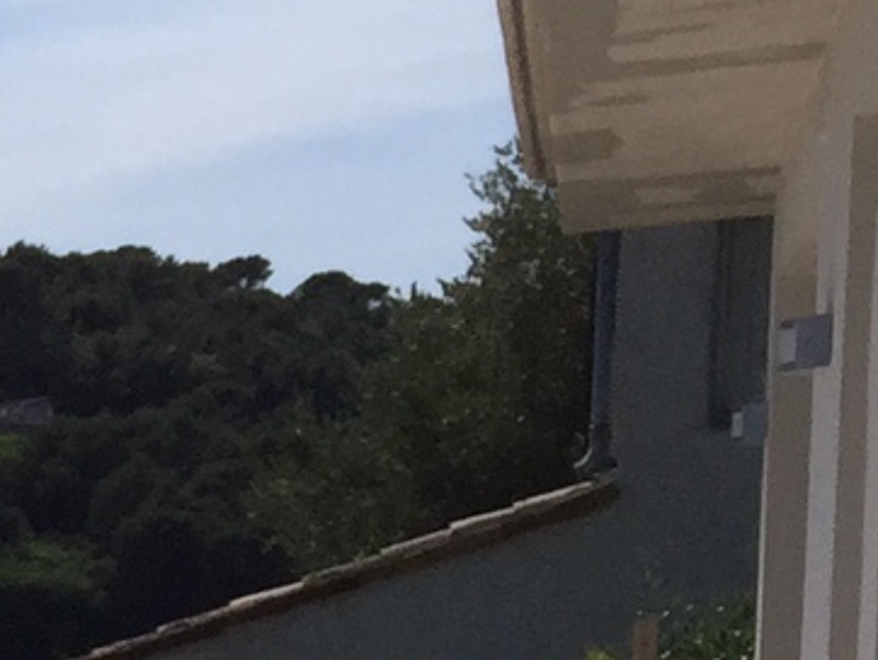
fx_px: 4162
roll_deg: +3.4
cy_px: 1742
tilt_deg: -13.6
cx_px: -1028
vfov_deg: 8.1
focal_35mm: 164
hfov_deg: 10.7
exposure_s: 1/5650
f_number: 2.2
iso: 32
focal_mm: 4.15
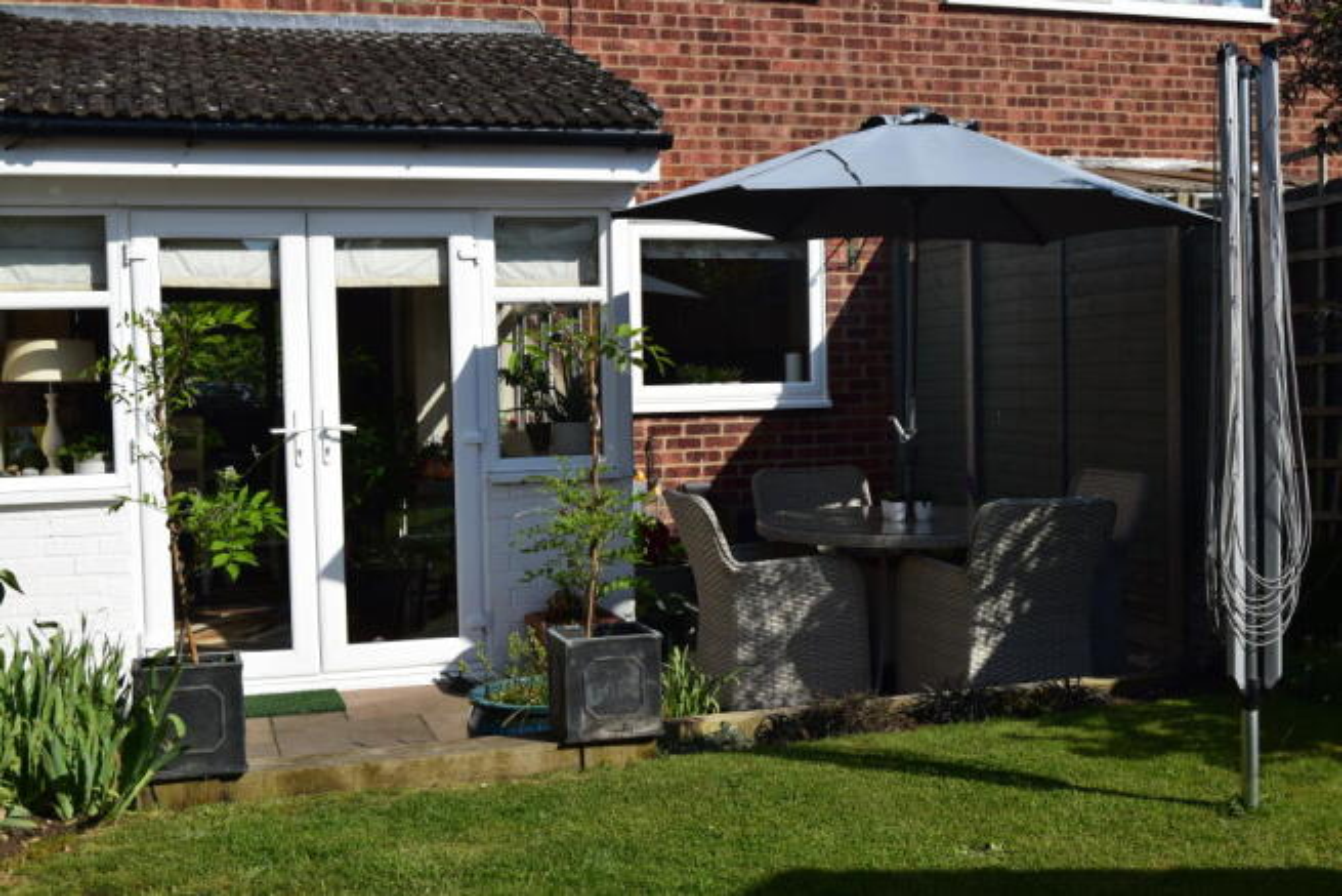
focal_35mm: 42
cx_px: 671
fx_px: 1566
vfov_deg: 31.9
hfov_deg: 46.4
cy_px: 448
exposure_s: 1/500
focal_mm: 28
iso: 360
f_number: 11
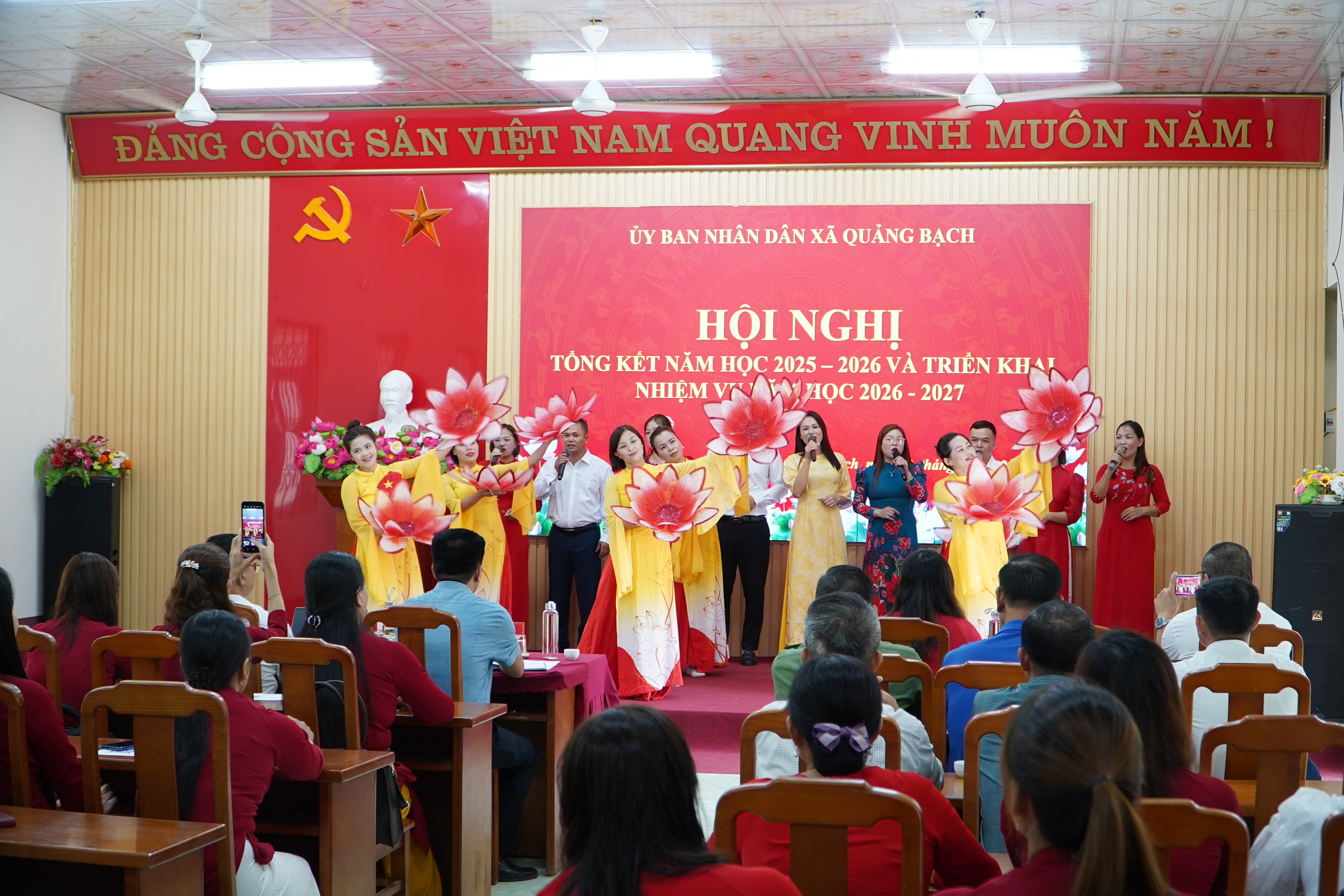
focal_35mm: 48
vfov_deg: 28.1
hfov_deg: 41.1
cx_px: 672
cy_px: 448
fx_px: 1792
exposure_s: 1/50
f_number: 4
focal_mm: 32
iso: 640
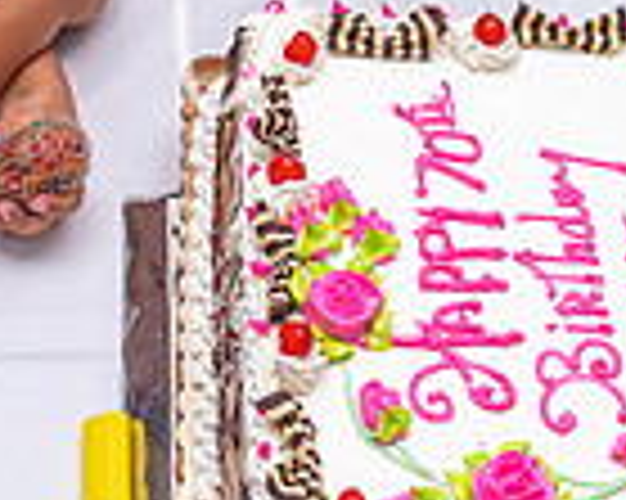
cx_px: 524
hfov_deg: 16.2
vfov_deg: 12.8
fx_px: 2185
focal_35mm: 118
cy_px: -54
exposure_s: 1/125
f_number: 9
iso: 800
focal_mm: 24
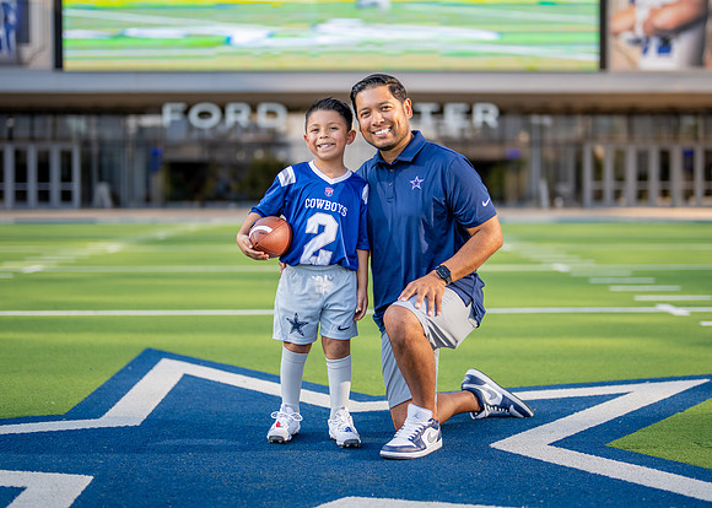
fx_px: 1246
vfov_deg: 23.0
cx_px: 381
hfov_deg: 31.9
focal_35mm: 62
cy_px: 236
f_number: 1.2
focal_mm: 50
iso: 125
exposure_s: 1/3200
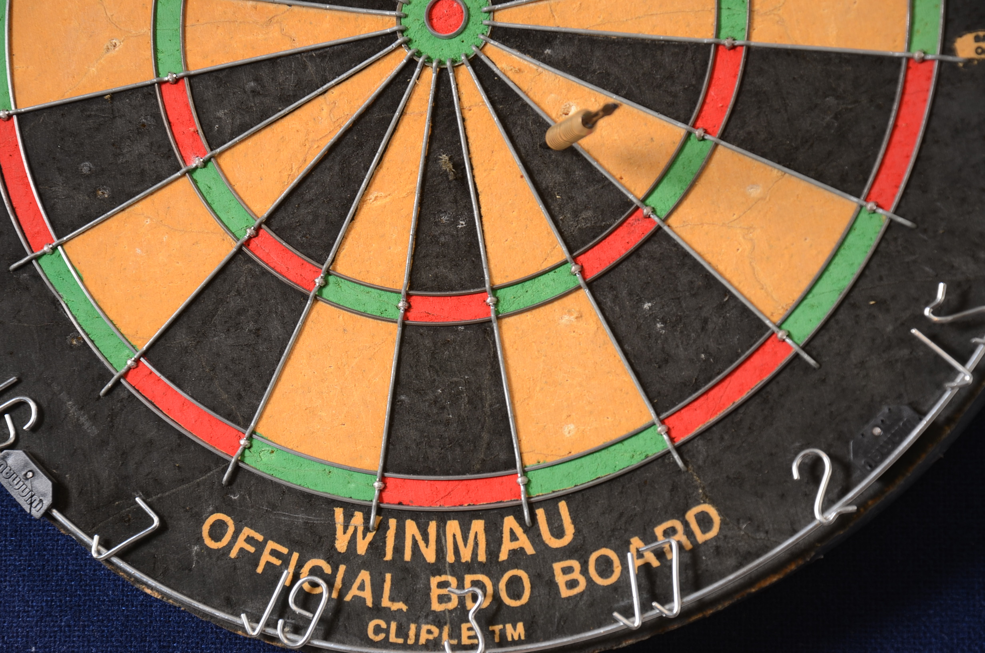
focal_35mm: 112
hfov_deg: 18.2
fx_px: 3072
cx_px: 492
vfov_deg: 12.1
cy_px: 326
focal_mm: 75
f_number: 6.3
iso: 100
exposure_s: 1/80
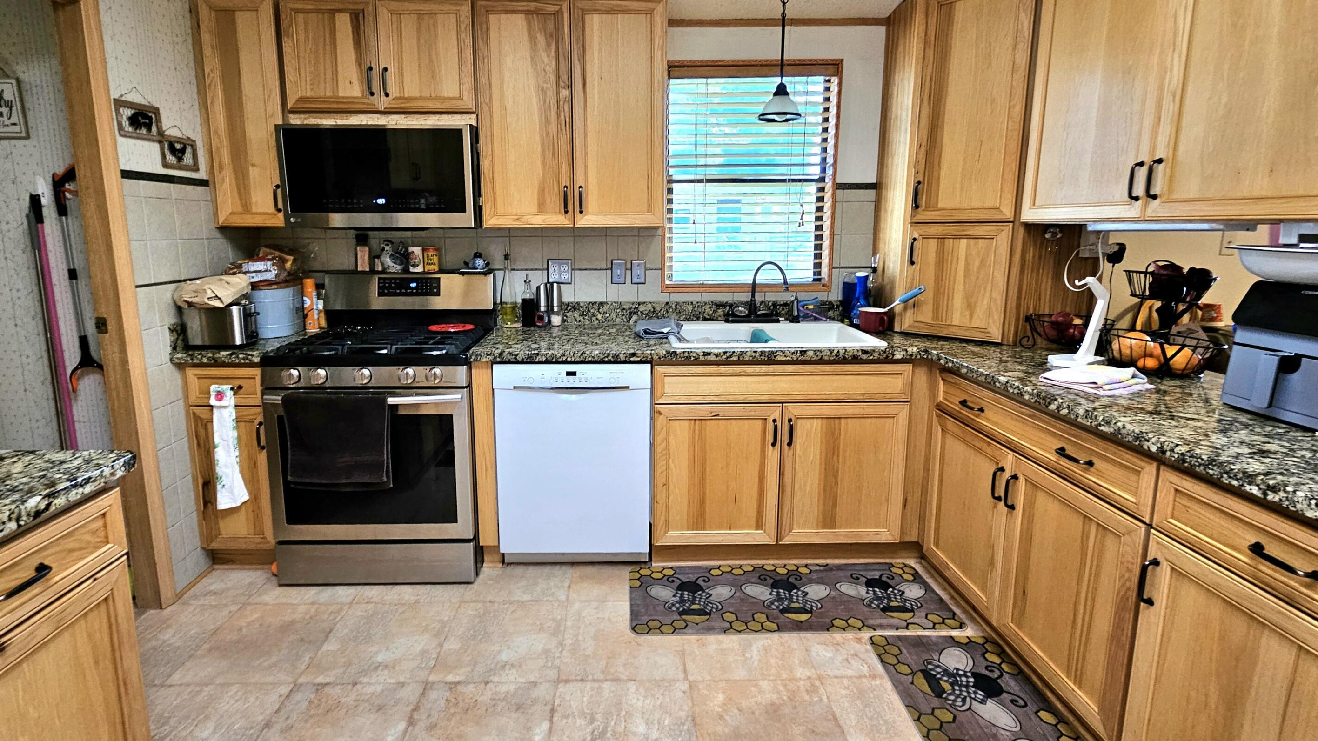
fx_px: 524
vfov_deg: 70.2
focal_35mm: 15
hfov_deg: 102.9
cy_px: 323
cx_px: 629
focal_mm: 2.2
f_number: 2.2
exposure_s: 1/60.2
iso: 160
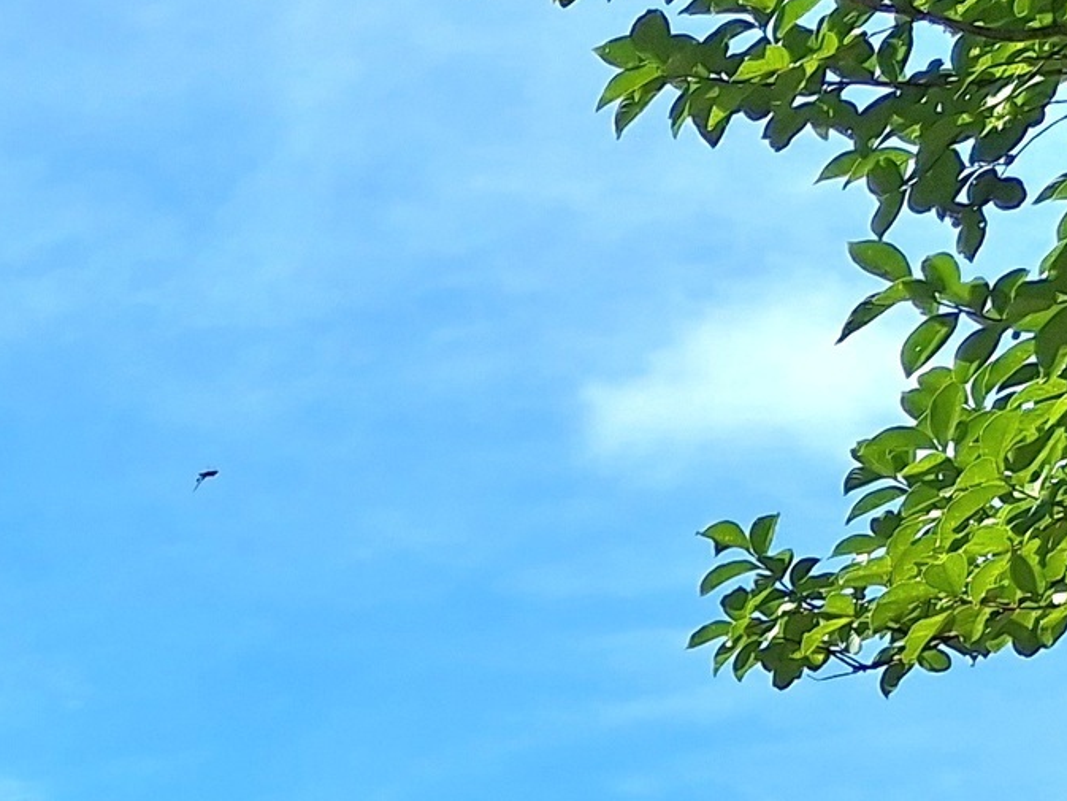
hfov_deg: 15.4
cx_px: -996
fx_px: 3237
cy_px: 1791
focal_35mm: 105
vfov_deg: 11.9
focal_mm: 5.54
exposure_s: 1/3333
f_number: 1.8
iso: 40
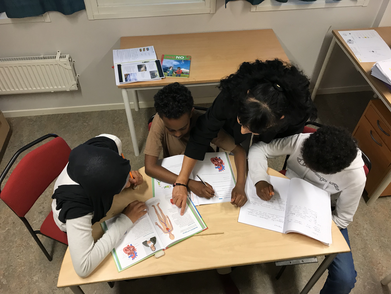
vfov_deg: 49.7
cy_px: 147
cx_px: 196
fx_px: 316
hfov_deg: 63.4
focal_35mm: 28
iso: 40
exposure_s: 1/33
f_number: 1.8
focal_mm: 3.99
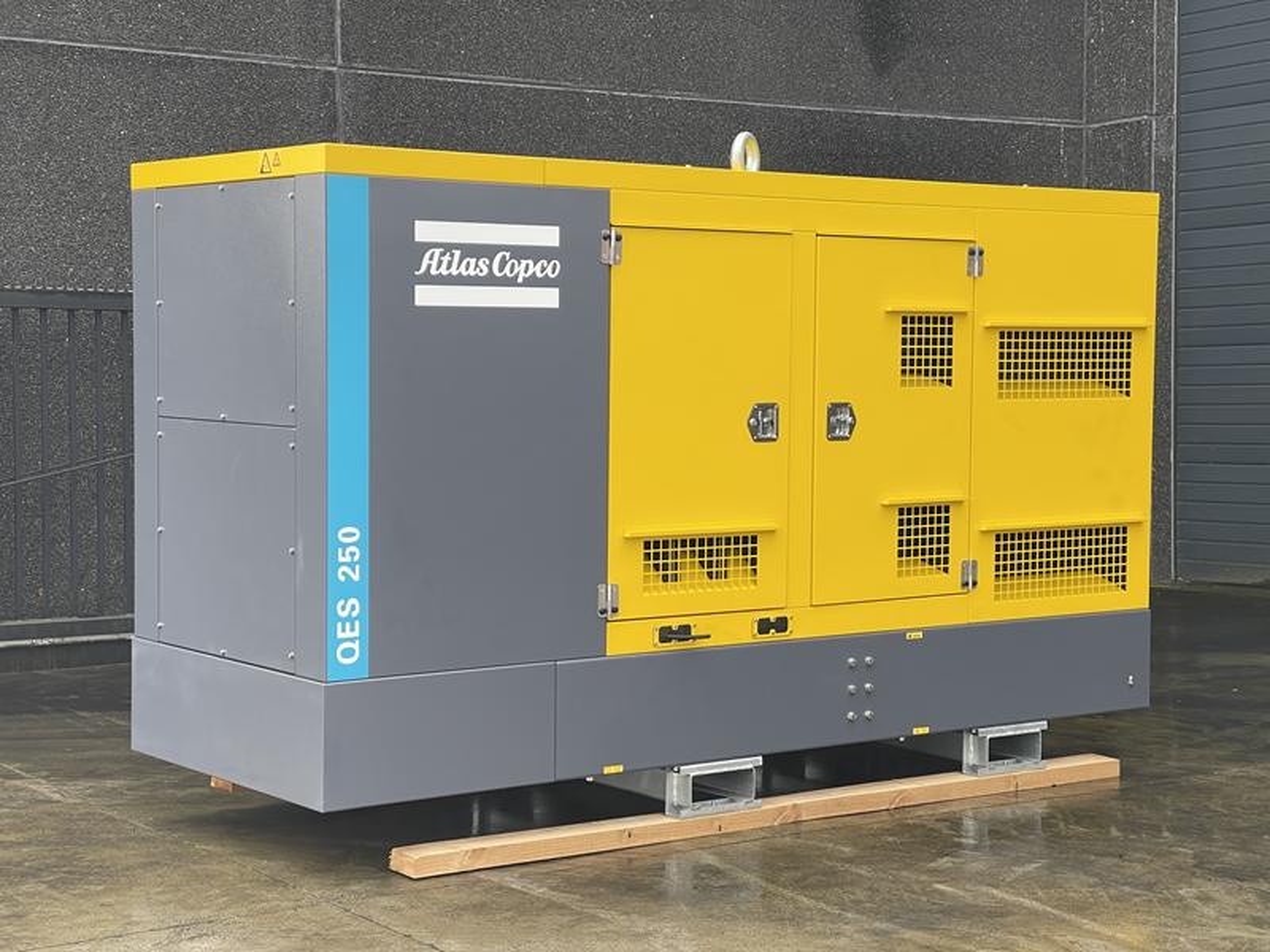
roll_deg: +0.6
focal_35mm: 64
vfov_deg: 22.9
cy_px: 476
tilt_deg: -4.1
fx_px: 2348
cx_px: 635
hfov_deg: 30.3
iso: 20
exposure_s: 1/175
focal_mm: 7.5
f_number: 2.2
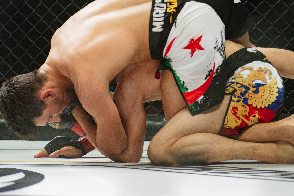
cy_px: 51
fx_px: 1601
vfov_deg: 7.0
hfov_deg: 10.5
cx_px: 165
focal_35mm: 196
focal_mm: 116
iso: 2000
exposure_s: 1/640
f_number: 4
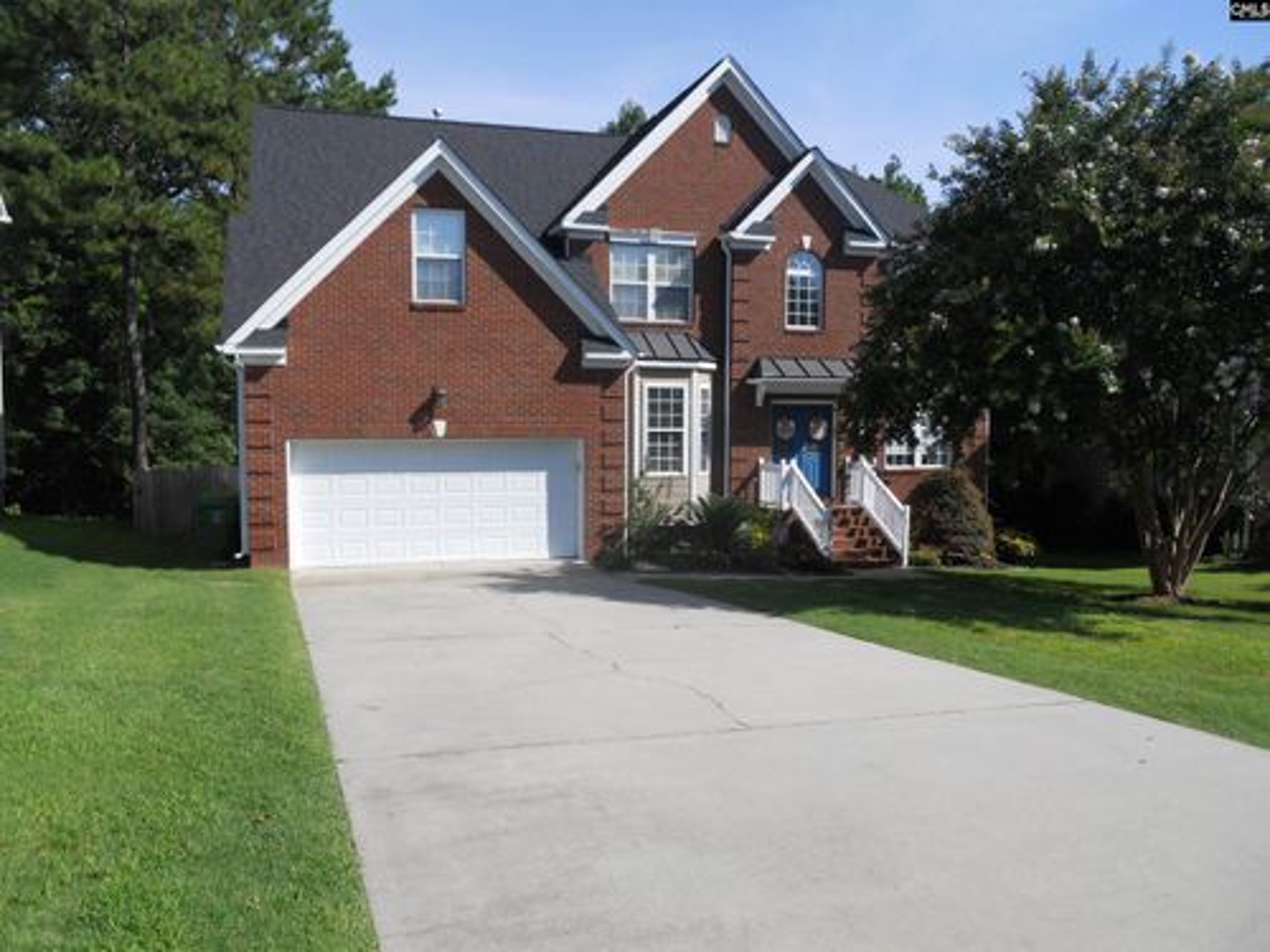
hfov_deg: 63.4
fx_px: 1027
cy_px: 476
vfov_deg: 49.7
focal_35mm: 28
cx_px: 635
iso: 80
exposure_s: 1/320
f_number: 5.4
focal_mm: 5
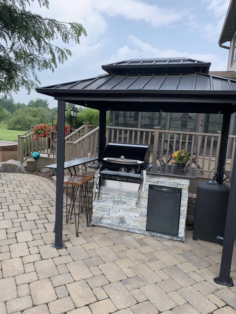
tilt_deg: -5.3
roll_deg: -4.3
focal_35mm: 26
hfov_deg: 53.1
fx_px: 236
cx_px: 118
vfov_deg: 67.3
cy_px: 157
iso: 25
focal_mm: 4.25
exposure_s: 1/835
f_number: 1.8
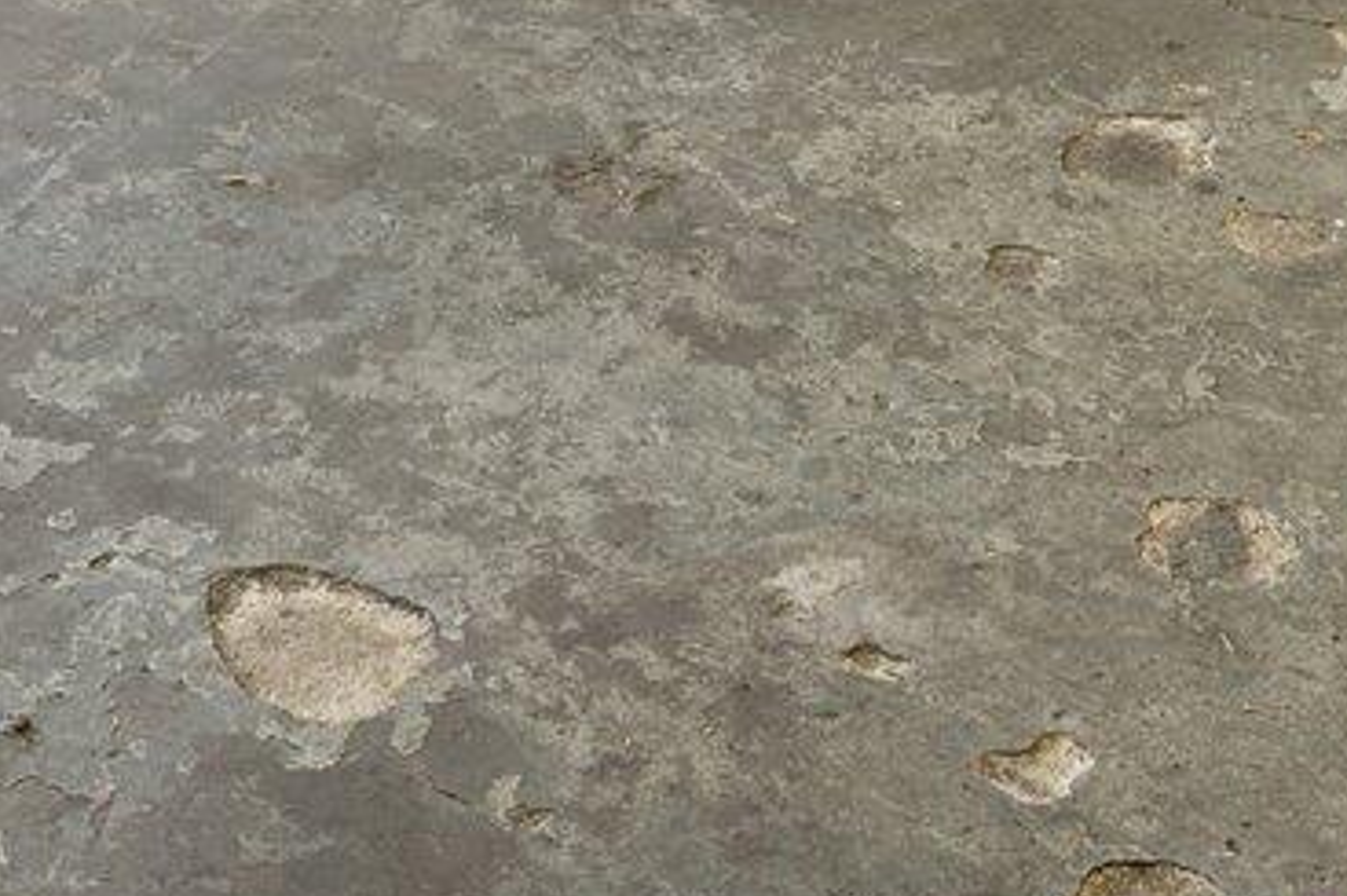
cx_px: 403
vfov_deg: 12.1
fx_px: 2917
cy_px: -1531
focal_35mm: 78
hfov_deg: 25.8
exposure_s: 1/1.67
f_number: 9
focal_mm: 14
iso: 100
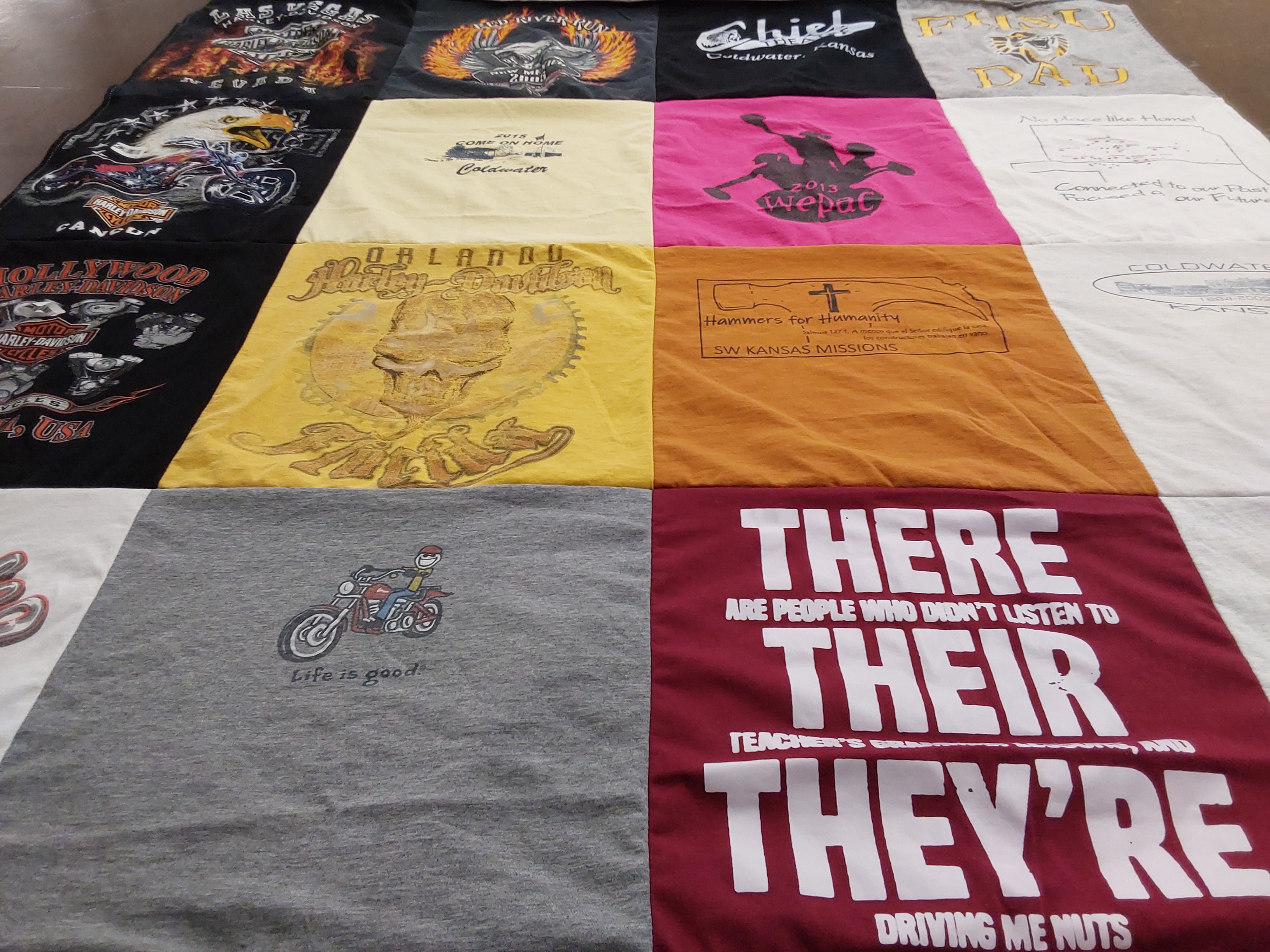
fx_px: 1027
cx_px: 635
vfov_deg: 49.7
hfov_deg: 63.4
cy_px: 476
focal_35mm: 28
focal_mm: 2.91
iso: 100
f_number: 1.9
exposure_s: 1/60
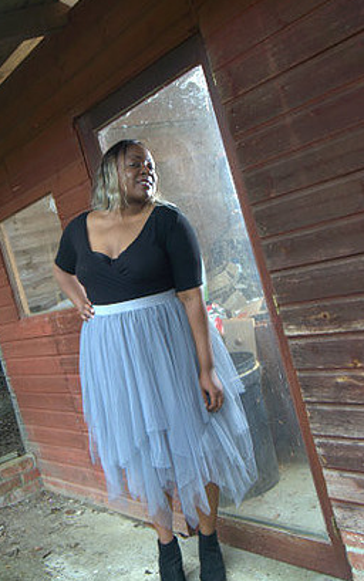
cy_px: 277
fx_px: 587
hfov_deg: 34.4
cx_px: 151
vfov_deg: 52.7
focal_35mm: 37
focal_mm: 22
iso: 100
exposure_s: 1/100
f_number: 4
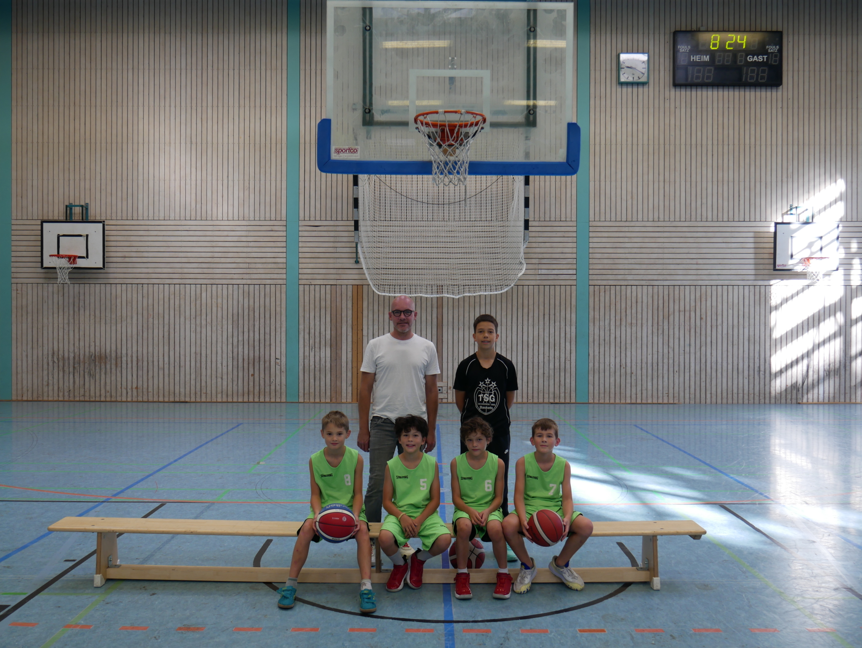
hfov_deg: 51.3
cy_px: 324
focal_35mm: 36
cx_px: 431
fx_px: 897
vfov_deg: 39.7
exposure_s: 1/60
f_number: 4
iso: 200
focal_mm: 18
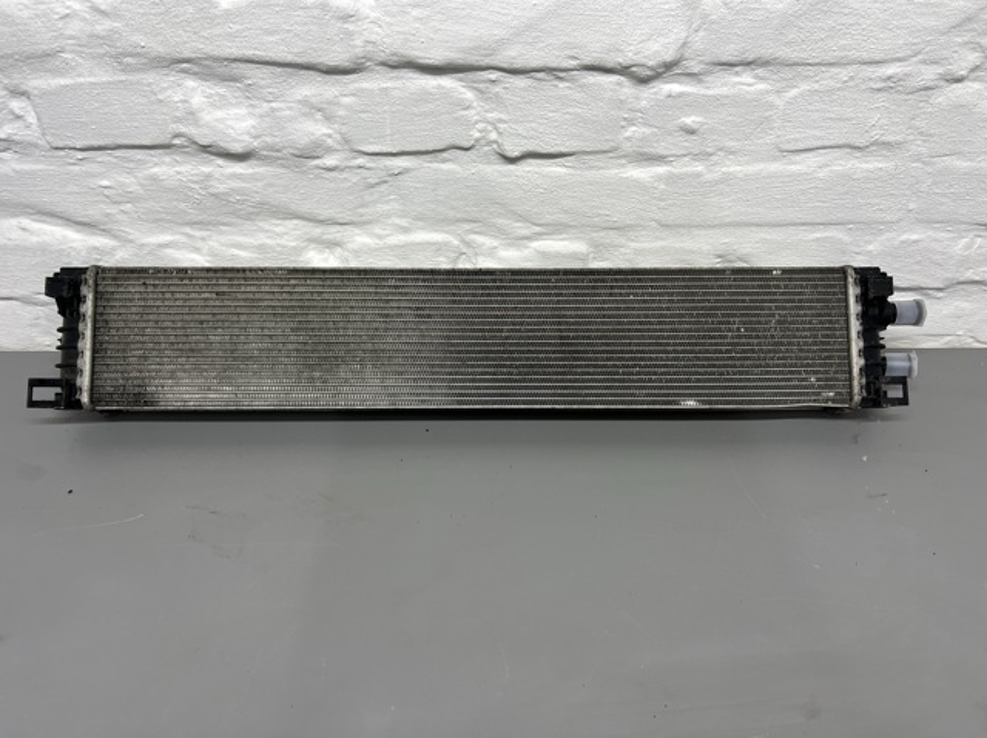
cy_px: 369
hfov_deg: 67.3
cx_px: 494
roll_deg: +0.1
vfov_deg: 53.0
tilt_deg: -42.0
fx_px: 741
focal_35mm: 26
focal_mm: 5.7
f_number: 1.5
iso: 32
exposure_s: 1/101
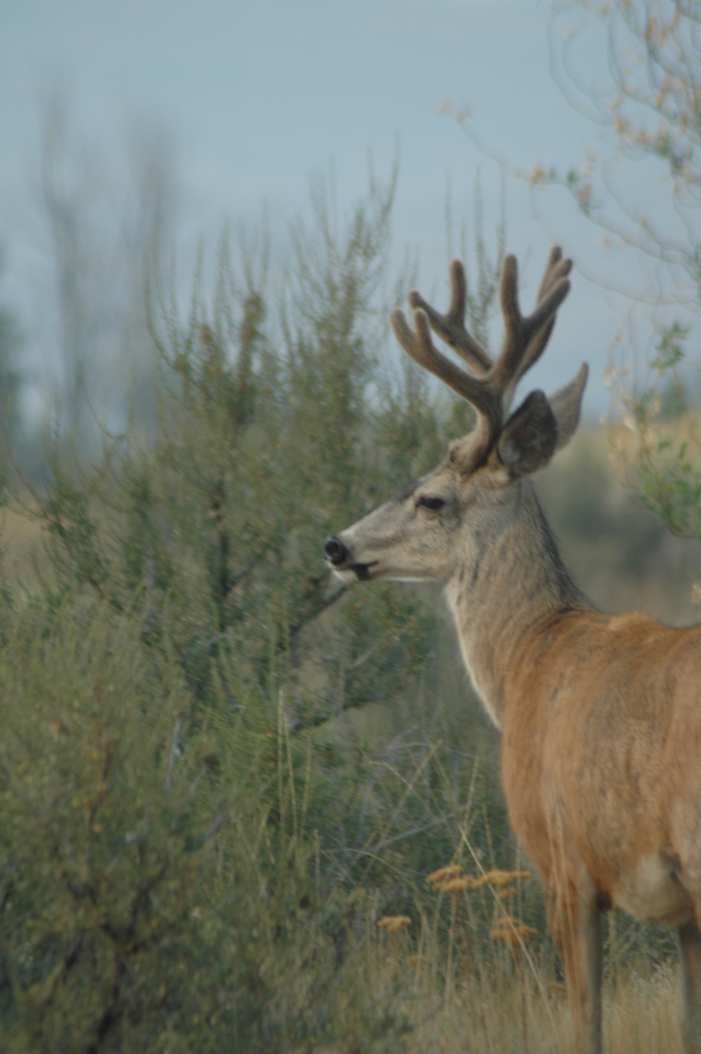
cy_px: 527
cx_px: 350
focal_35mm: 405
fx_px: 11850
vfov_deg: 5.1
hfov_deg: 3.4
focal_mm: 270
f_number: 5.6
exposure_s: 1/250
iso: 200
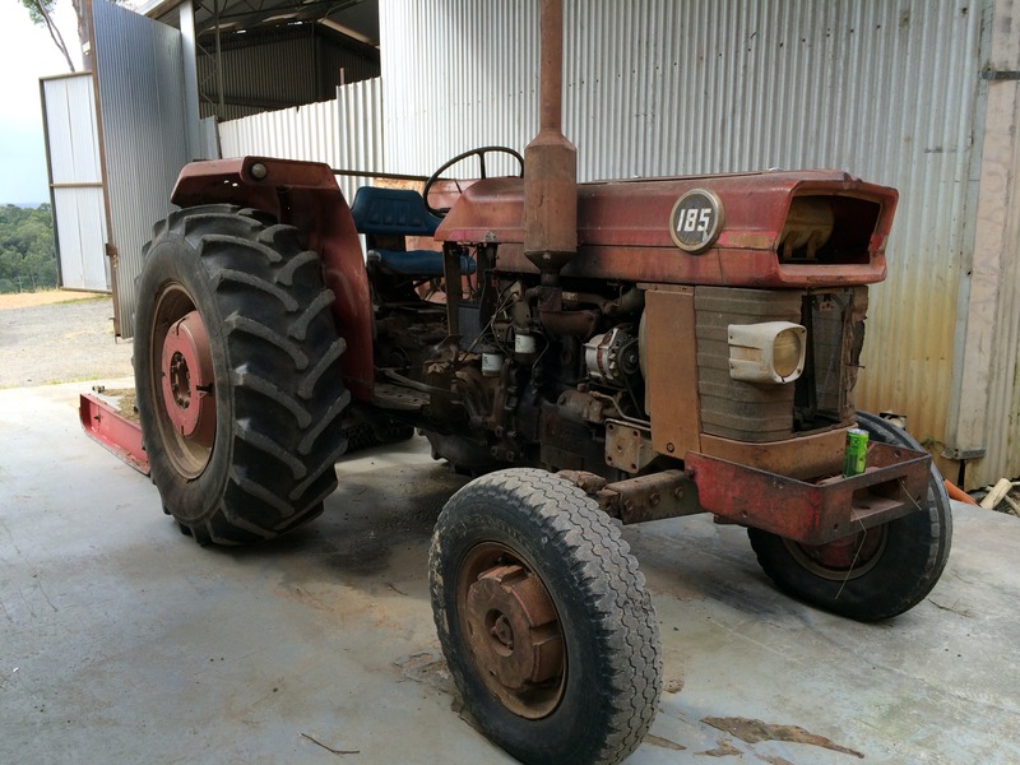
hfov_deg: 60.0
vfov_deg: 46.8
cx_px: 510
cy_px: 382
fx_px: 884
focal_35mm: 30
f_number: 2.2
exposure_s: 1/270
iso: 32
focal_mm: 4.12
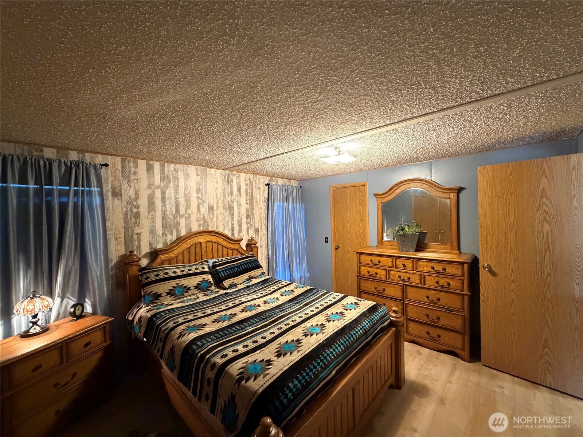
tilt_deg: -1.5
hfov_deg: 102.1
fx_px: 236
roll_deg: +1.4
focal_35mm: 14
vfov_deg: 85.7
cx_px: 292
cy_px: 218
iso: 1250
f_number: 2.2
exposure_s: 1/60
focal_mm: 2.22
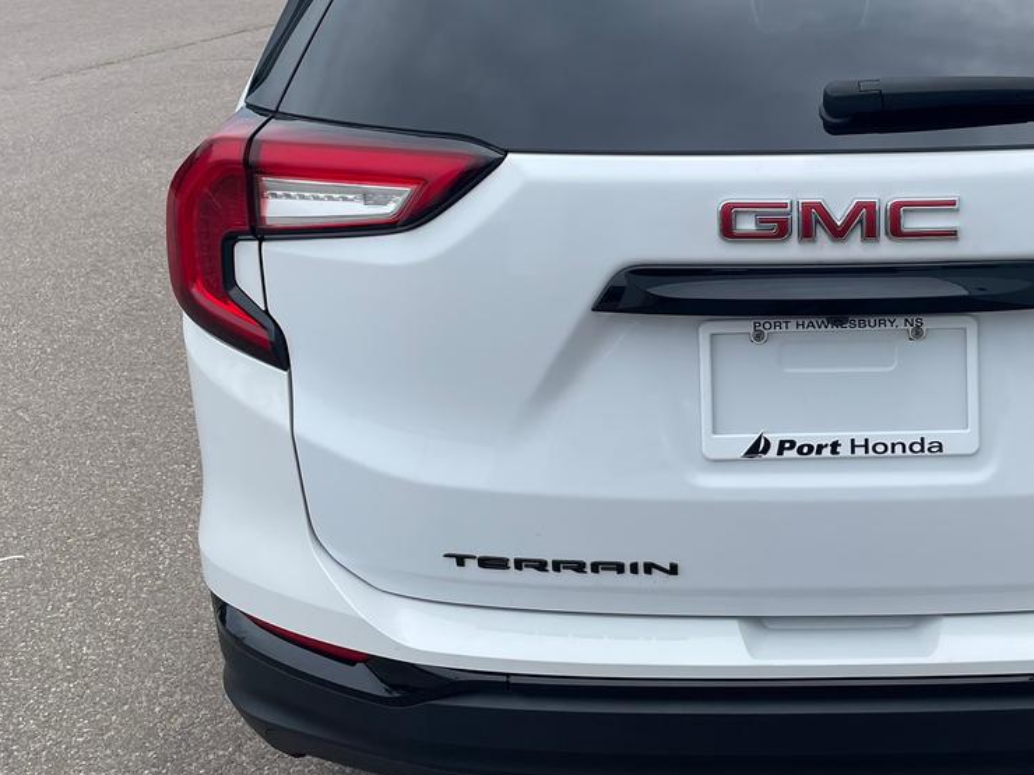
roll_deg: +0.1
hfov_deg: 40.9
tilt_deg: -19.6
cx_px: 770
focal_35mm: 45
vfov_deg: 32.0
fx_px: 1344
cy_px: 290
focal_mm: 4.2
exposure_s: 1/2747
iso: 32
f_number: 1.6
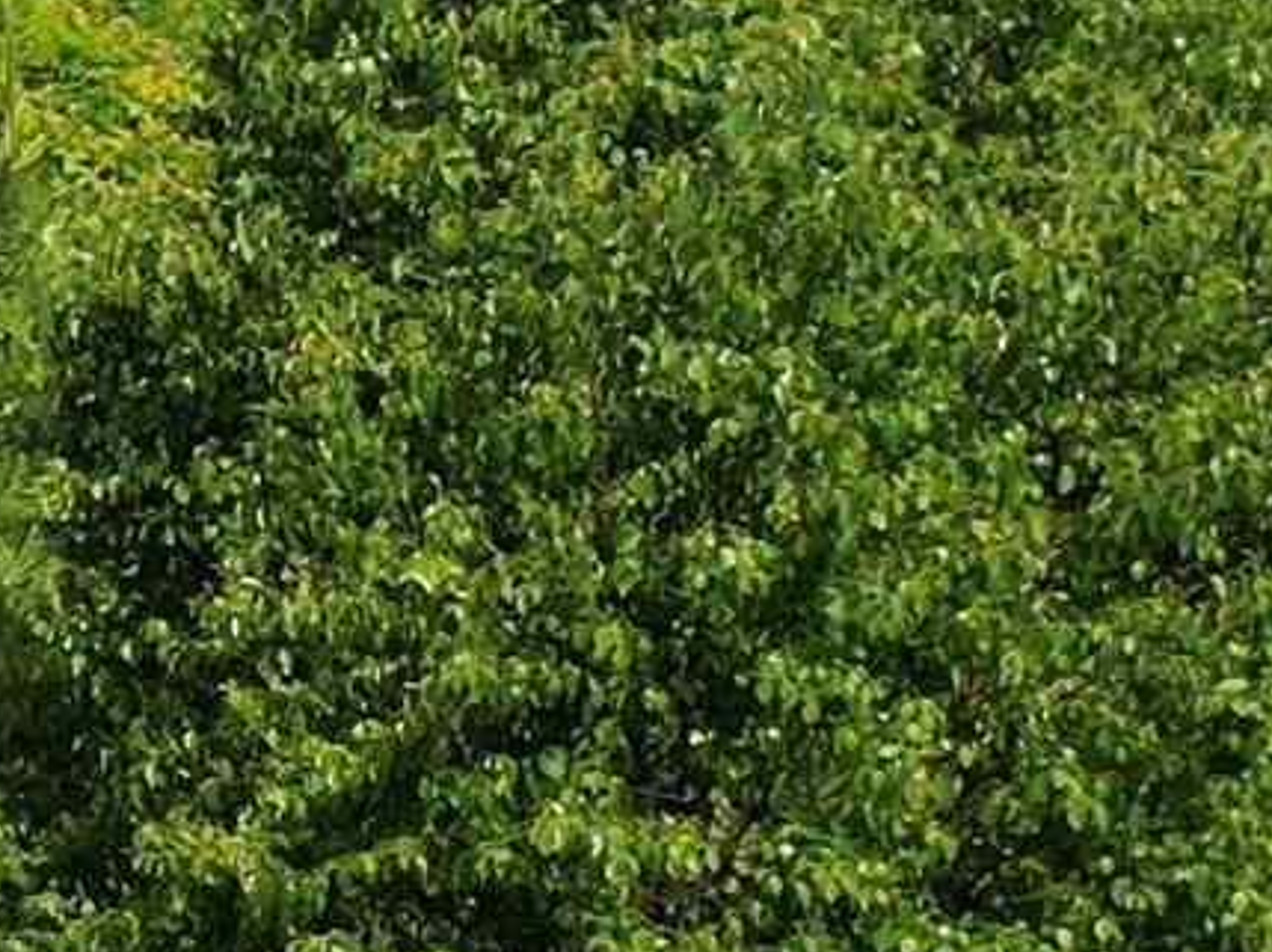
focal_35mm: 172
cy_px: -9
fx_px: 6315
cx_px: -2514
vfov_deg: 8.6
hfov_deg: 9.2
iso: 100
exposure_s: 1/240
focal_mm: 6.72
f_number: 1.7
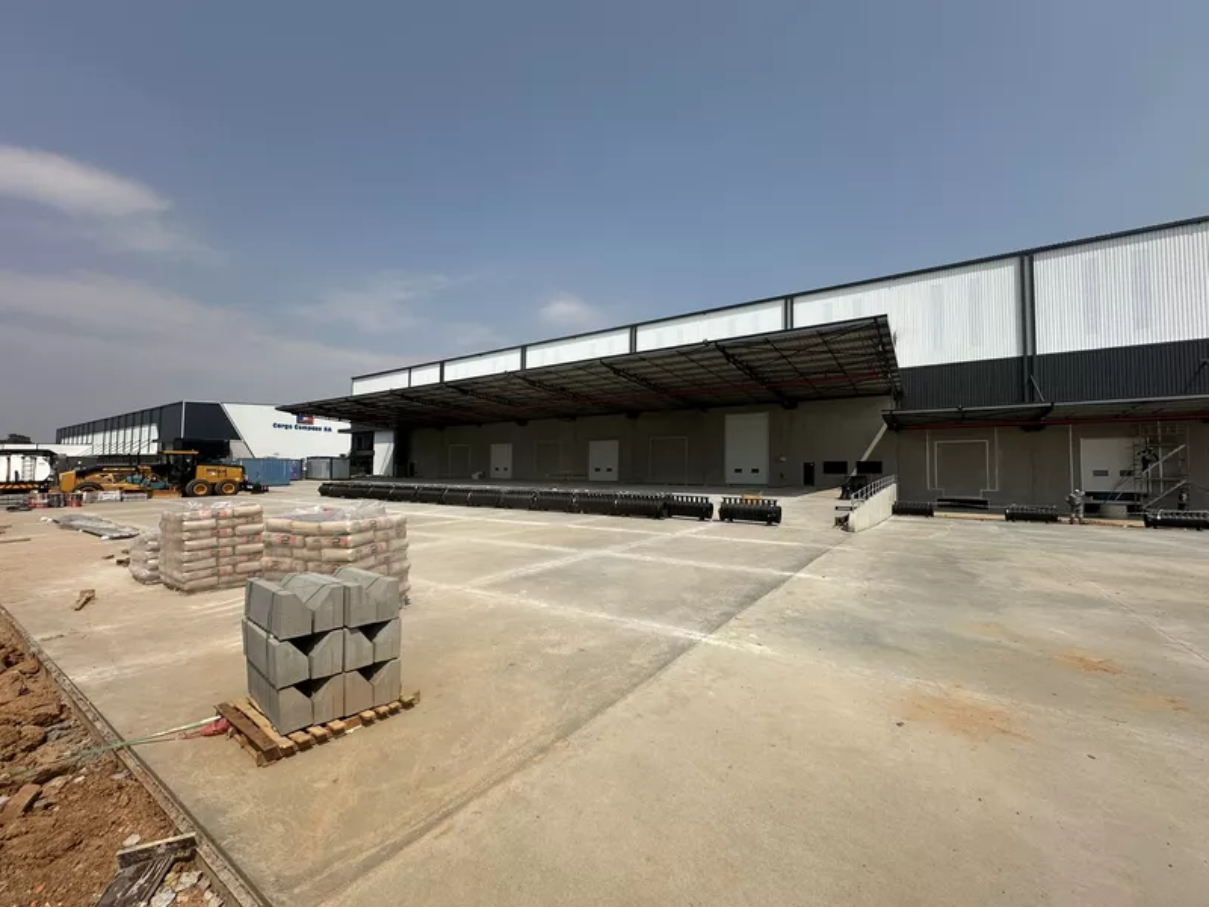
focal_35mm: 14
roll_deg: -0.2
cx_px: 604
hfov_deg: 102.1
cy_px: 454
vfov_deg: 85.7
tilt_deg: +1.3
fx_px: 489
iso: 50
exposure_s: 1/3125
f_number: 2.2
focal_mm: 2.22
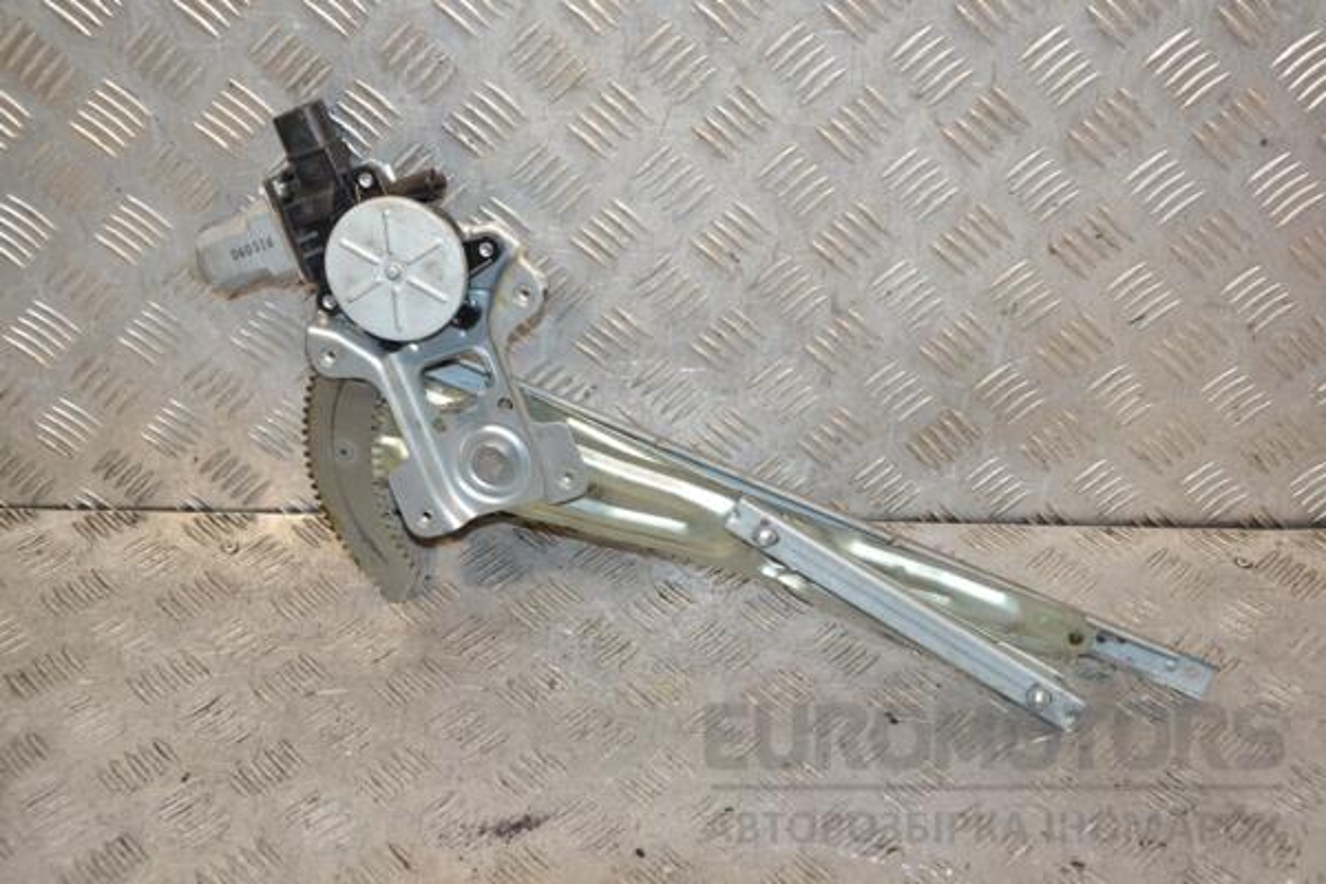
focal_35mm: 48
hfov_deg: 41.1
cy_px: 442
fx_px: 1768
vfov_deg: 28.1
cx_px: 663
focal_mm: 32
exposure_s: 1/200
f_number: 5.6
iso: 800
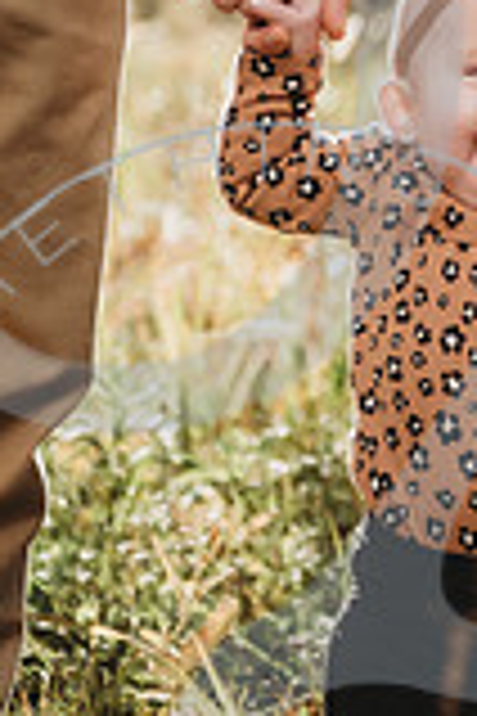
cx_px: 486
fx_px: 3140
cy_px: 198
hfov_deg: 8.6
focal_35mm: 158
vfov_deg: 13.0
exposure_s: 1/800
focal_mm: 56
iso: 100
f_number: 2.8
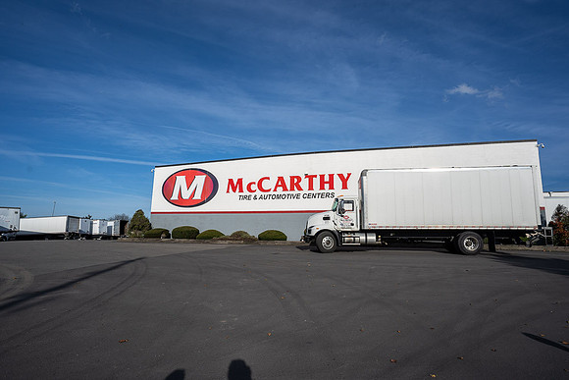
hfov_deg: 84.0
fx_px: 316
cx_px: 284
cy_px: 190
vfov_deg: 62.0
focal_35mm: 20
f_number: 7.1
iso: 125
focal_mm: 20
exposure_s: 1/1250
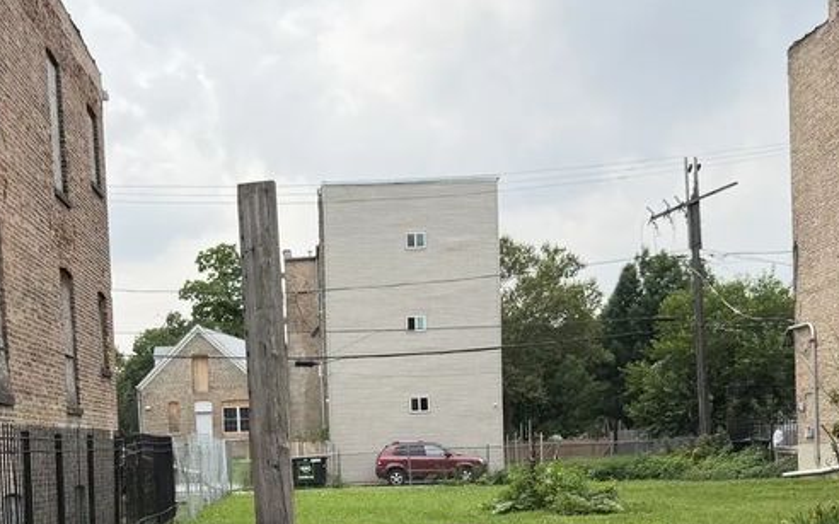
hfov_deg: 37.8
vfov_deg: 23.6
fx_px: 1211
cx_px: 290
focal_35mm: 53
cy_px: 485
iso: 100
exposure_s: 1/2801
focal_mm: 6.76
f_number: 1.78
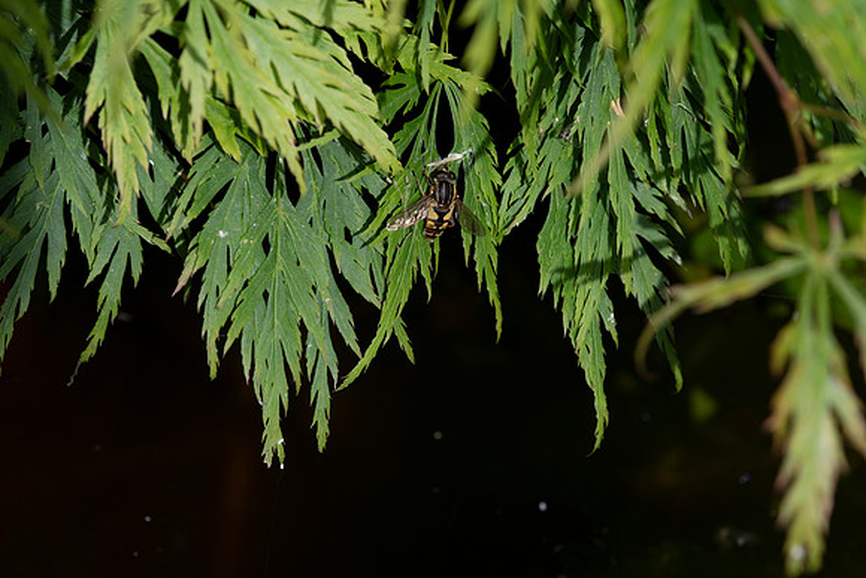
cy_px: 289
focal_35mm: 200
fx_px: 4812
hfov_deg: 10.3
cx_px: 433
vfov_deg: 6.9
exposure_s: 1/250
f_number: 11
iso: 200
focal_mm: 200
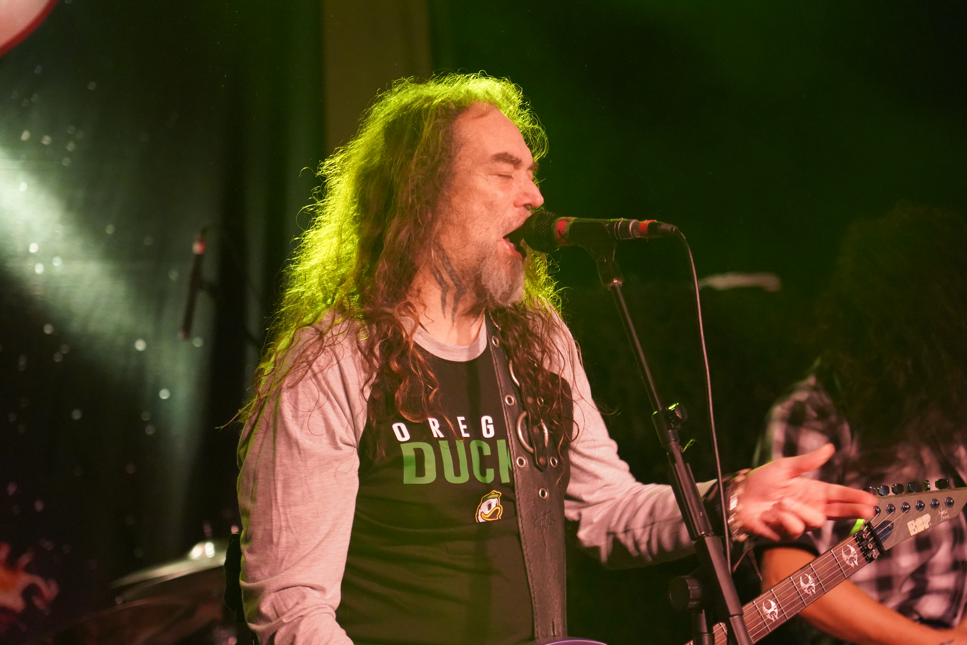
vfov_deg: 13.0
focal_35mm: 105
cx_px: 484
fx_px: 2820
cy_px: 322
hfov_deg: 19.5
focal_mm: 105
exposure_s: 1/160
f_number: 4
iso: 10000
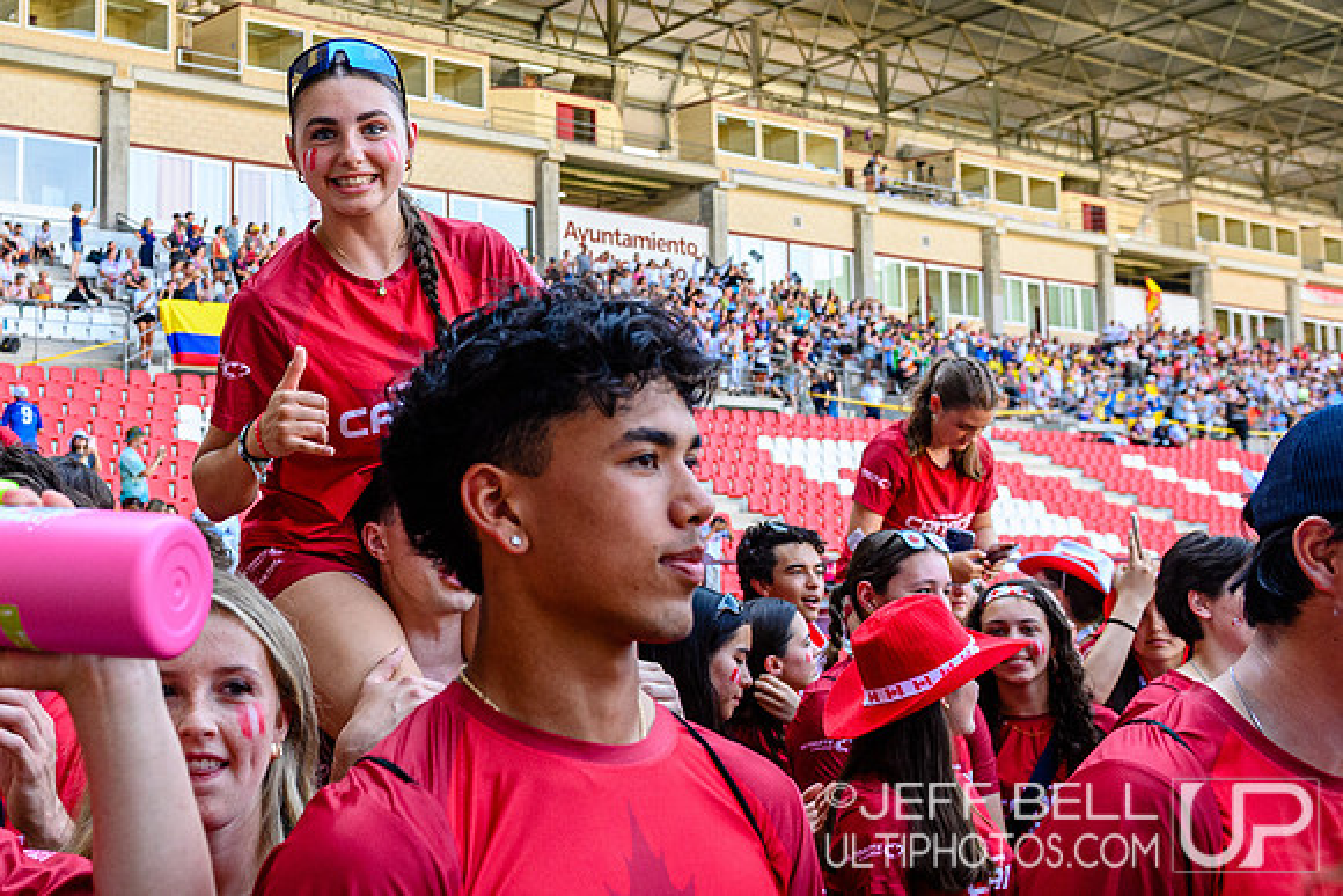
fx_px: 1846
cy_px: 358
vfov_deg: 27.2
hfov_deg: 39.3
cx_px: 394
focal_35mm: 49
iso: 2800
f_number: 5.6
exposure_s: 1/500
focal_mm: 32
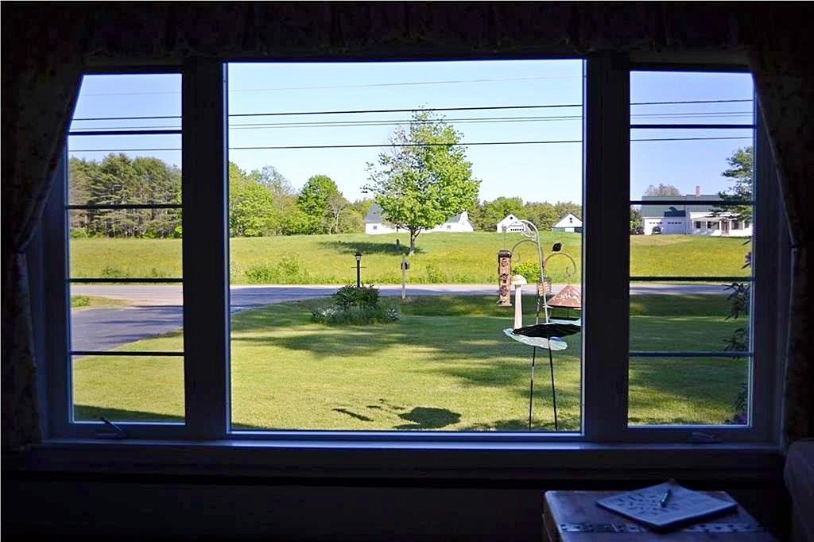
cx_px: 407
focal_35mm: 33
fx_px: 746
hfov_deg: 57.2
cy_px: 271
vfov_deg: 39.9
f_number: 4
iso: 100
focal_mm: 22
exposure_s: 1/320
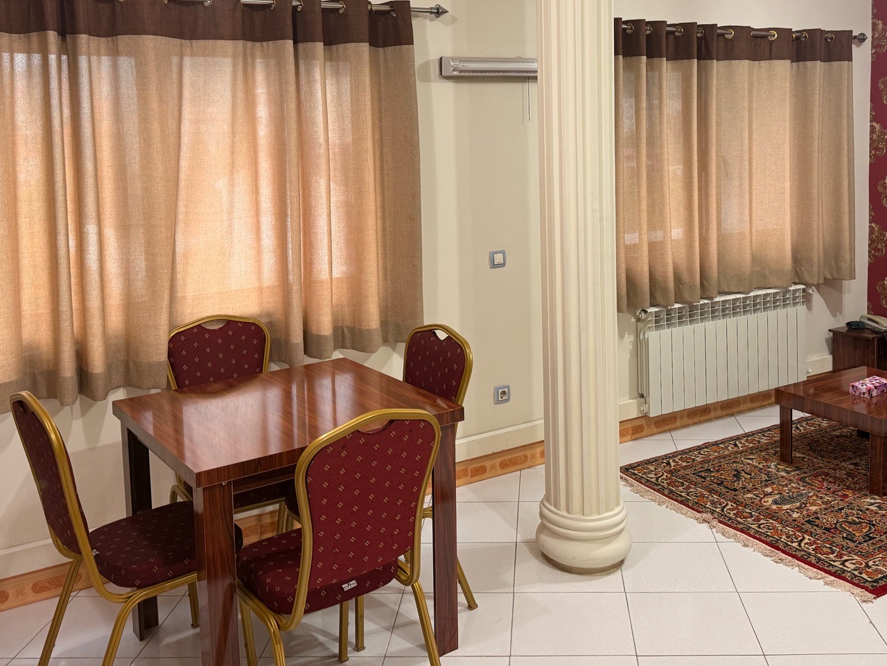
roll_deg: +1.5
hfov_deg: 51.2
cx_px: 509
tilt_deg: -4.1
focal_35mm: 36
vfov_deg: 39.0
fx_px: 923
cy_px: 199
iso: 125
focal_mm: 6.76
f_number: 1.78
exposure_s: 1/50
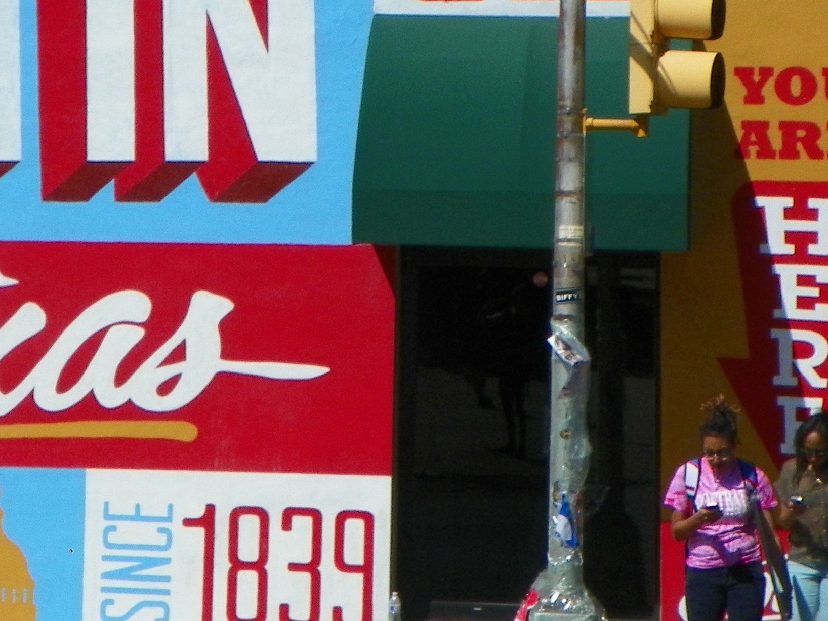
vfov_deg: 9.7
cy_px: -5
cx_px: 223
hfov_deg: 13.0
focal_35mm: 152
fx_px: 3636
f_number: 5.6
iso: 64
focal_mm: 10.3
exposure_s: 1/640
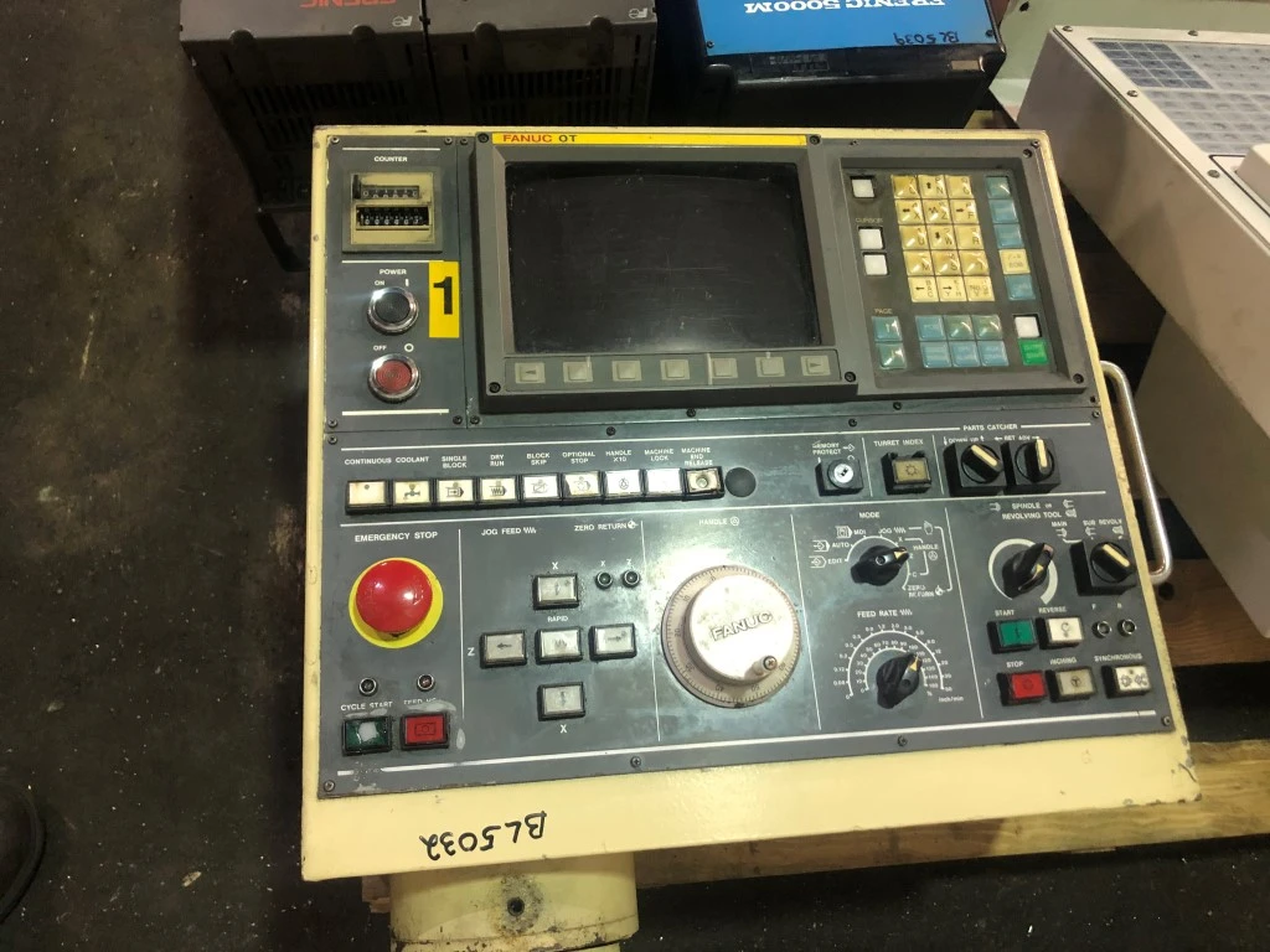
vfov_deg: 49.7
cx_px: 635
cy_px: 476
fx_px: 1027
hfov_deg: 63.4
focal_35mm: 28
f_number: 1.8
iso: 100
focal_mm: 4
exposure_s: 1/11
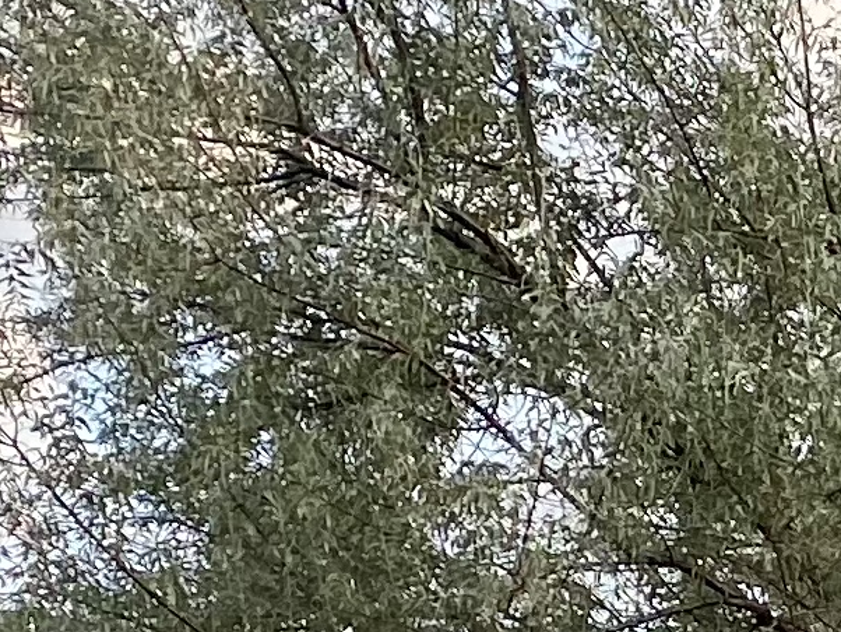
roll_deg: +0.3
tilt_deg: +11.8
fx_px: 4229
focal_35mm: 174
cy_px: 1367
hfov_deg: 9.9
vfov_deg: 8.0
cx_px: 2077
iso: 32
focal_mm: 4.25
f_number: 1.8
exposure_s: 1/382
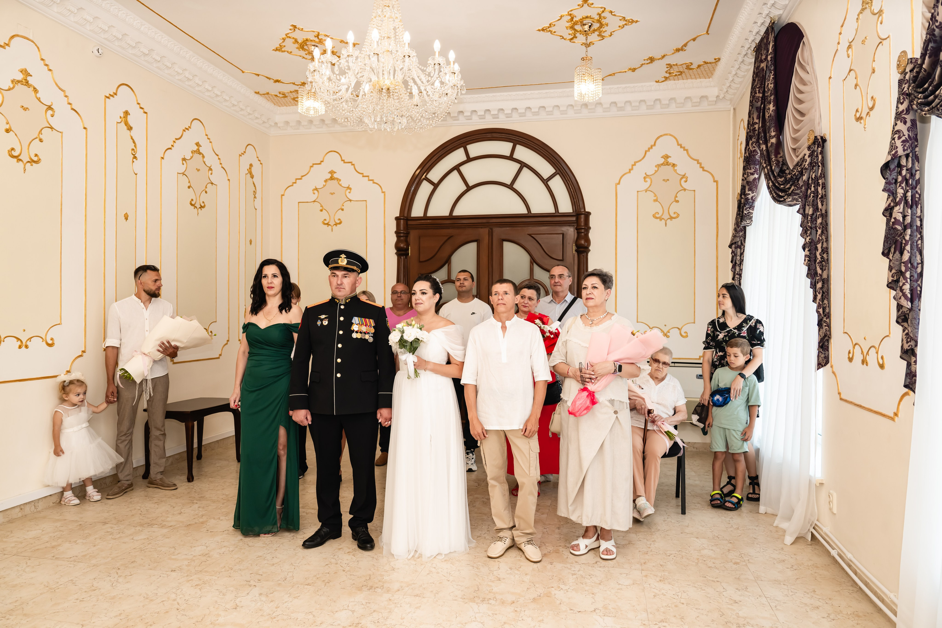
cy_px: 314
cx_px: 471
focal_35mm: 24
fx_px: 628
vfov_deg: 53.1
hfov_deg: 73.7
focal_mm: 24
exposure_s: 1/250
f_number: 3.5
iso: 500
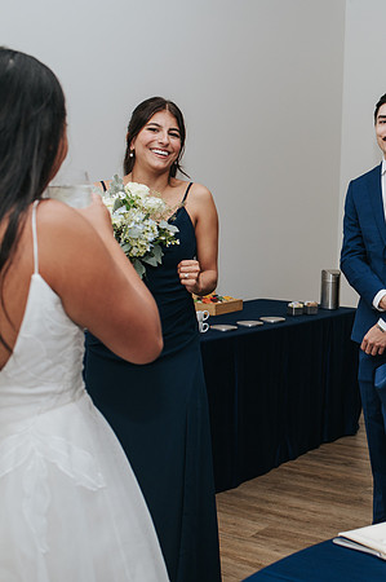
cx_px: 365
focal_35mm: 53
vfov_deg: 37.8
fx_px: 847
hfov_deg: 24.7
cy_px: 291
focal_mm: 35
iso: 800
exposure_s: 1/200
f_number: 3.5
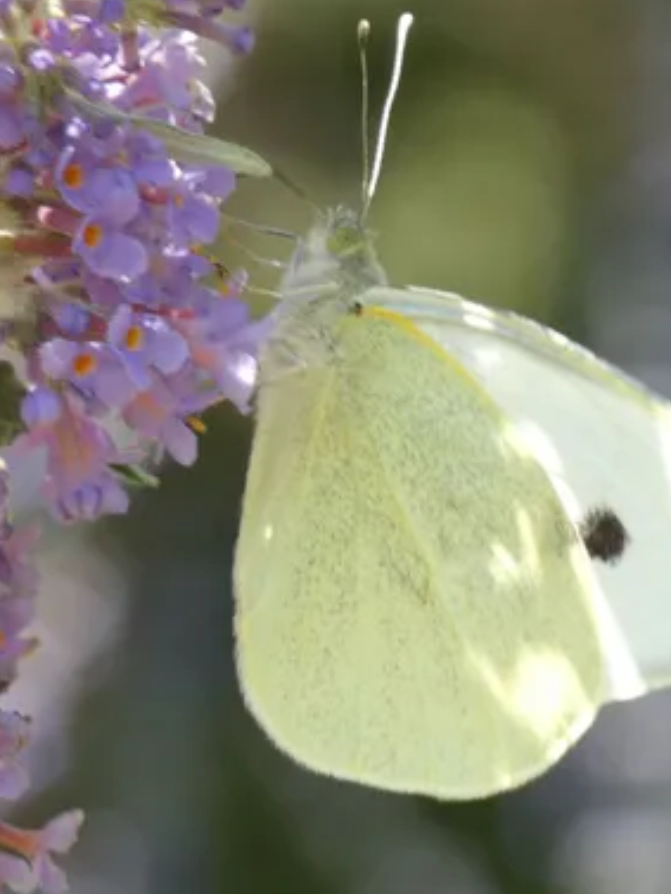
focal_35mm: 614
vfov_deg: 3.2
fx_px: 15860
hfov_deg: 2.4
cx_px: 394
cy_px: 436
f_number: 5.6
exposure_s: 1/100
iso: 80
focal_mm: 64.9
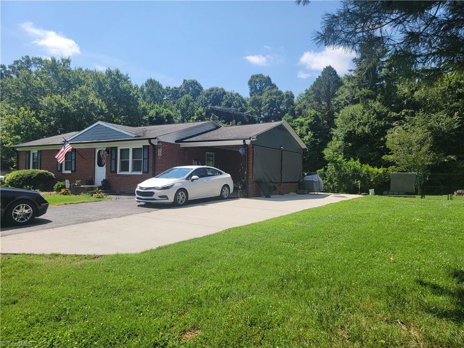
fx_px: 322
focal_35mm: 24
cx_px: 232
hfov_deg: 71.6
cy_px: 174
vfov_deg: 56.8
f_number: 1.8
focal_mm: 6.7
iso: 16
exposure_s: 1/864
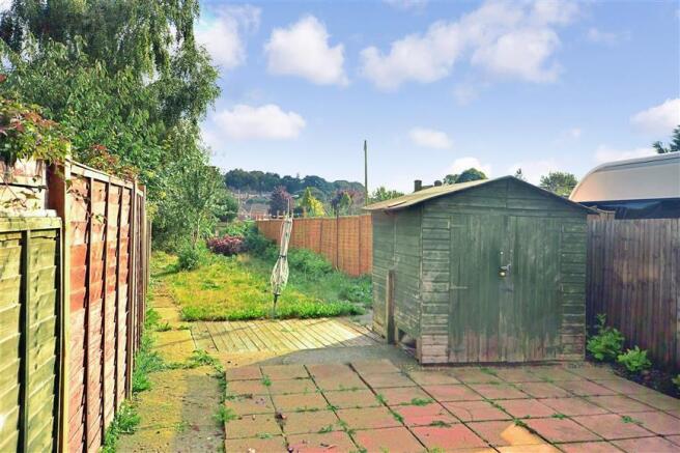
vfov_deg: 43.6
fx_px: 566
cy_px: 226
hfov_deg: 61.9
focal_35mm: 30
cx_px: 340
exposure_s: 1/160
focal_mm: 20
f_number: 7.1
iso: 200
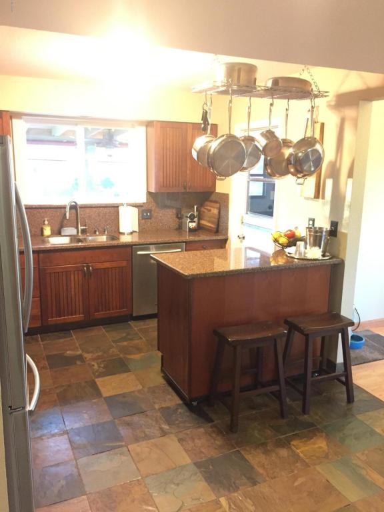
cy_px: 256
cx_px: 192
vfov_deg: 61.7
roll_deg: -1.0
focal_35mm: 29
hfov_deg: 48.2
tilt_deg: -10.6
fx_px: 429
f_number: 2.2
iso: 500
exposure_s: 1/15
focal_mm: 4.15
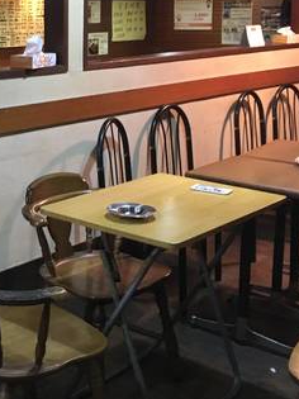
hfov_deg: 23.8
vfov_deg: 32.2
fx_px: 680
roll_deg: -1.3
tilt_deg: -6.7
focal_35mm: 59
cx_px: 1
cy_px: 104
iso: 200
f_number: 2.2
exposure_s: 1/15
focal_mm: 4.15
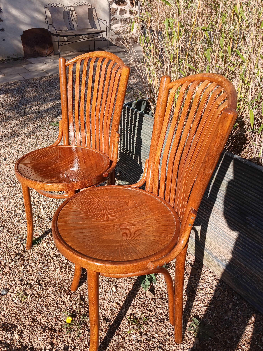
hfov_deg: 48.1
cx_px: 116
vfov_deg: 61.7
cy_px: 178
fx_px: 294
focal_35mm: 29
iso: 20
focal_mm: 3.98
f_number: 1.8
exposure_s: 1/317
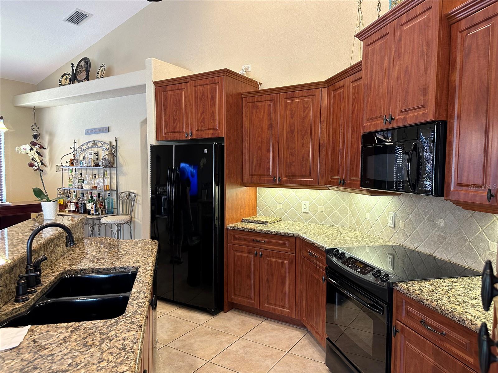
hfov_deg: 71.6
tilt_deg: -3.9
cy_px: 186
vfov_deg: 56.8
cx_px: 249
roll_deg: -0.5
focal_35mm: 24
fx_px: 345
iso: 250
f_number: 1.78
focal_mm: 6.86
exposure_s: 1/60
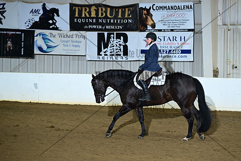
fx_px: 1614
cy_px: 79
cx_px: 139
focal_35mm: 241
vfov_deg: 5.7
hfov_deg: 8.5
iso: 640
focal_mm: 200
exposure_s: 1/203
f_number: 4
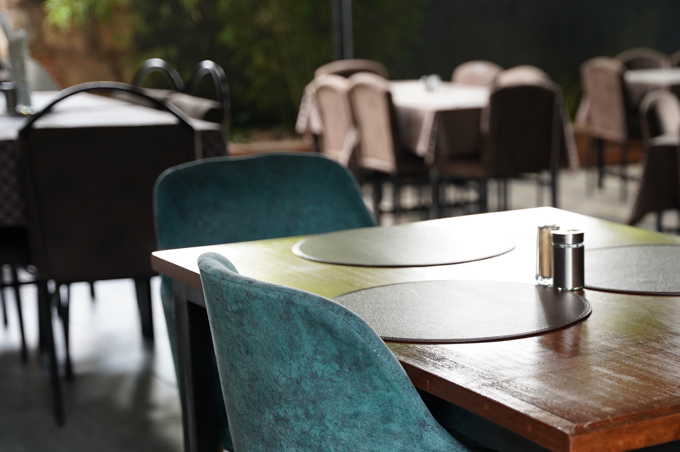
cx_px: 505
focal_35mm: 75
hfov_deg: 26.8
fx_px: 1408
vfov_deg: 18.2
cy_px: 305
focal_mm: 48.4
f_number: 2.8
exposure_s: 1/160
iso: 1600
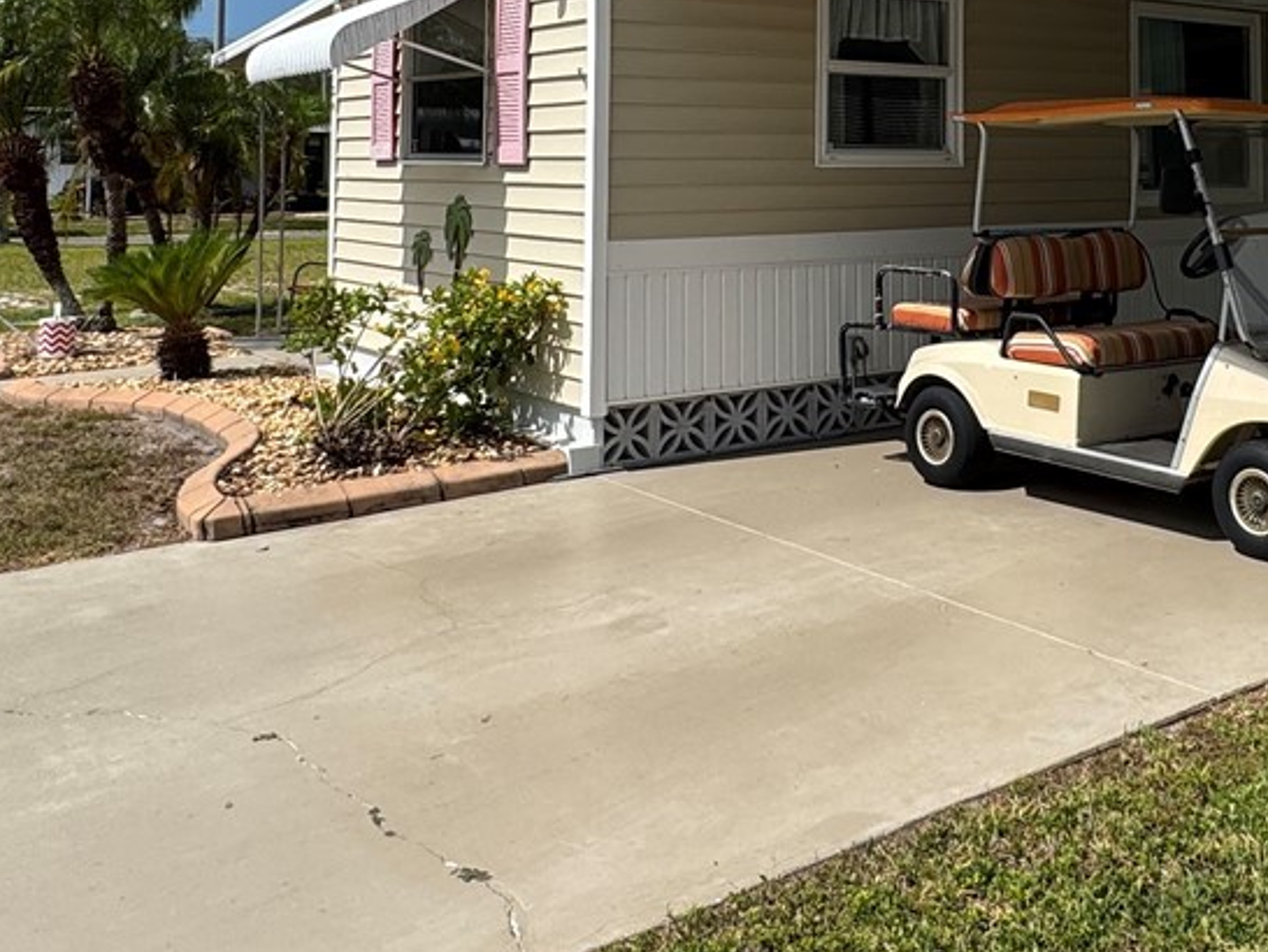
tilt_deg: +1.6
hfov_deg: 44.0
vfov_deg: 33.3
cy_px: 98
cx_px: 980
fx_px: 1503
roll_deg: -0.6
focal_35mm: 41
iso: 50
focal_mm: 2.22
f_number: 2.2
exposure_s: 1/2770
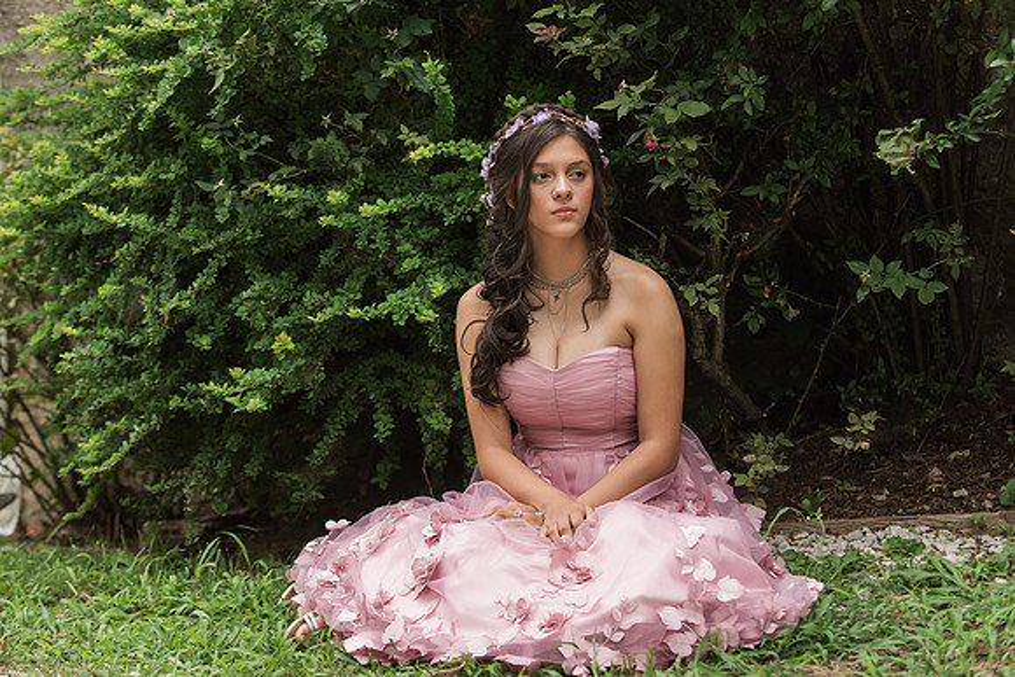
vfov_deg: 15.0
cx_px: 475
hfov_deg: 22.4
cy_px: 307
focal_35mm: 91
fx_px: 2568
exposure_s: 1/800
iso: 640
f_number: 3.2
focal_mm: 80
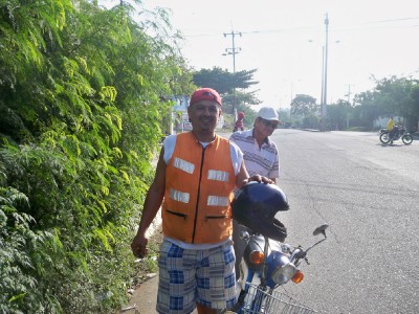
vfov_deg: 40.7
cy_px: 157
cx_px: 210
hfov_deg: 52.6
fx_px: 424
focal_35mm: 35
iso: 80
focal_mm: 6.3
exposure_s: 1/500
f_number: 3.1
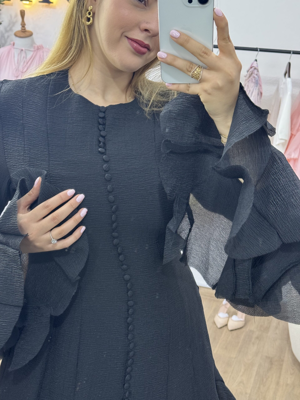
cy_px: 200
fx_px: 555
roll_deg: -5.1
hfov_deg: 30.3
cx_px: 150
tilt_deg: -27.2
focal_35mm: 48
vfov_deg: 39.7
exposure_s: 1/50
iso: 160
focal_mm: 6.76
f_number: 1.78
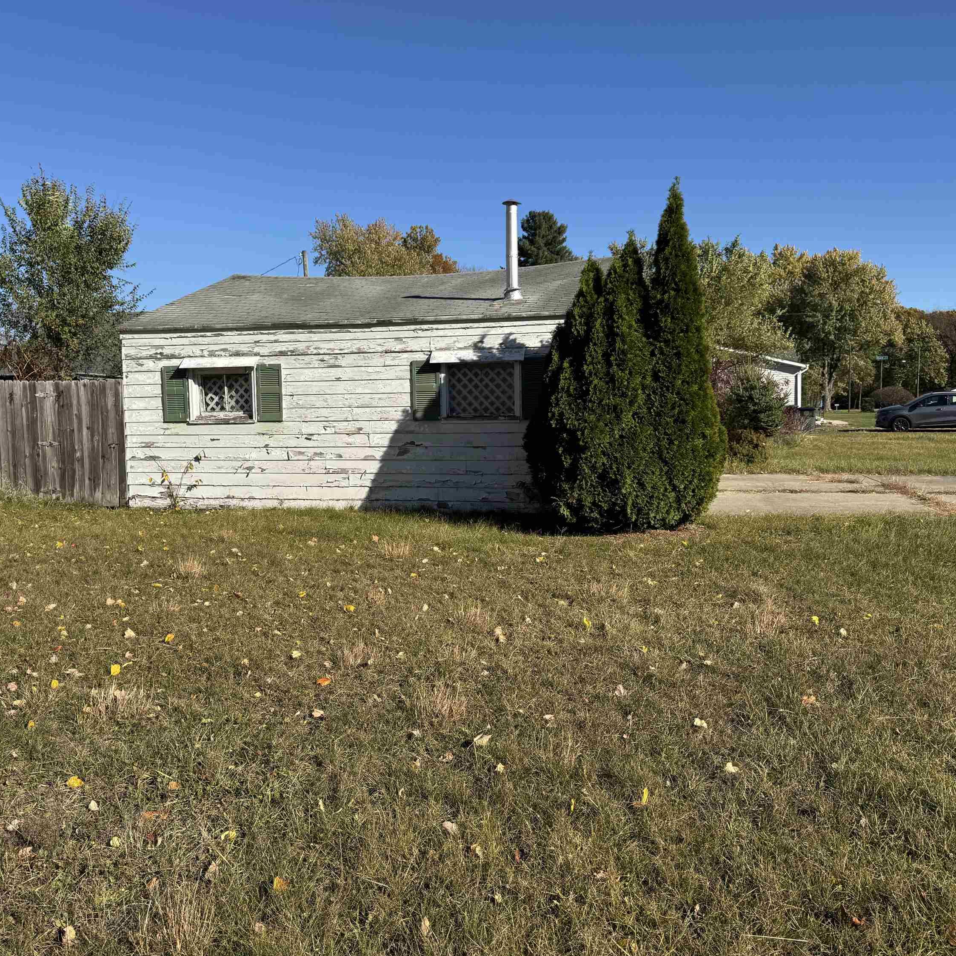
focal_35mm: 29
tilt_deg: -7.5
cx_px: 412
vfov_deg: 55.6
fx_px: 906
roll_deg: -0.3
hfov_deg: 55.4
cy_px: 469
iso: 80
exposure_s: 1/4950
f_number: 1.78
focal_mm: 6.76
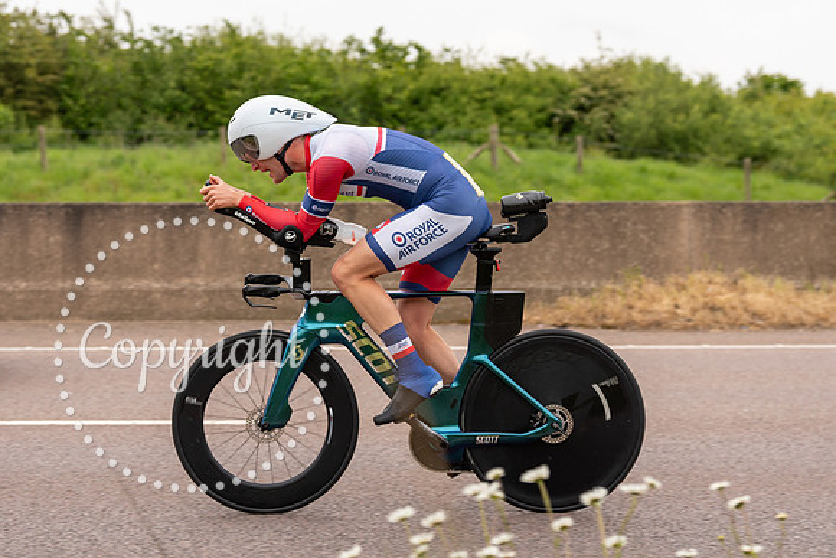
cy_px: 215
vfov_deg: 15.5
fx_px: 2051
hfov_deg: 23.0
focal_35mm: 88
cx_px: 361
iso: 250
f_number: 3.5
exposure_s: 1/1000
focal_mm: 70
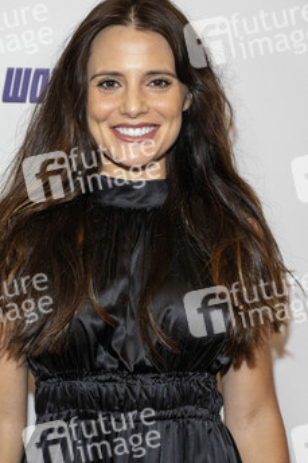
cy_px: 238
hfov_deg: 15.9
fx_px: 1105
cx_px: 130
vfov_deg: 23.7
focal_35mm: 86
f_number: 5.6
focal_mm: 74
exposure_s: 1/200
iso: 800
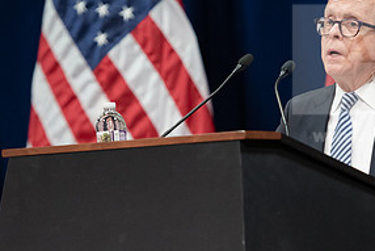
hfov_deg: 6.3
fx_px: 3387
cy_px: 164
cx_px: 253
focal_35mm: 325
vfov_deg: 4.2
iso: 2000
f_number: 2.8
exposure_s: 1/200
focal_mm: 160
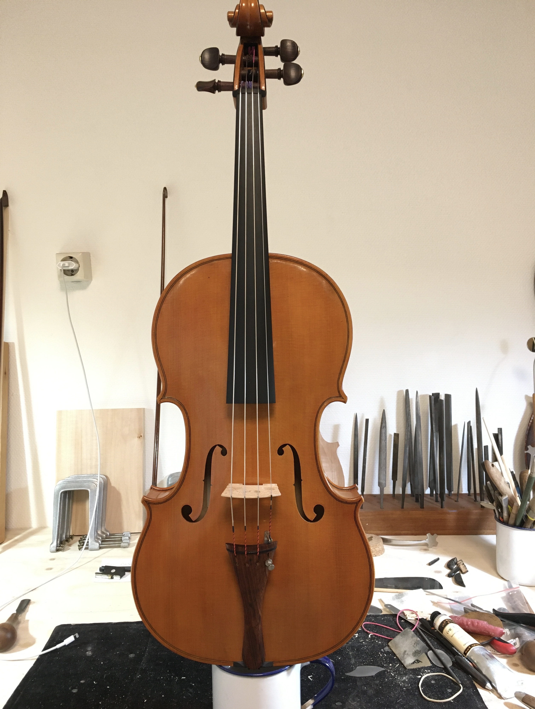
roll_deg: +1.1
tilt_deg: -4.1
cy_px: 354
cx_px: 268
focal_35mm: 29
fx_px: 595
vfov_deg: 61.6
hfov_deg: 48.4
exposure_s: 1/33
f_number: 2.2
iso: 160
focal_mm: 4.15
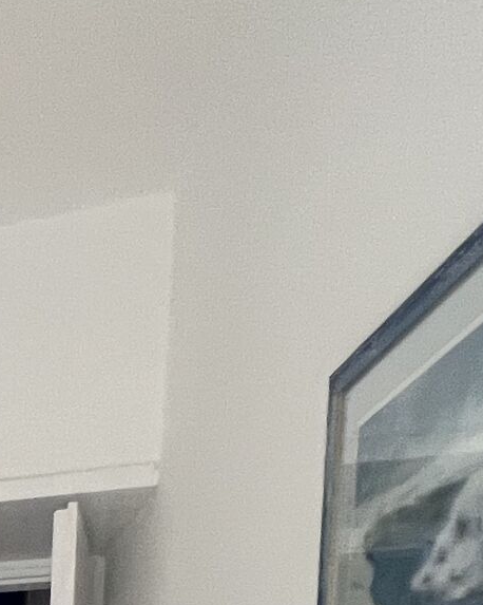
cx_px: -580
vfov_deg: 23.1
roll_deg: +0.3
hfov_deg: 16.2
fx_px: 1108
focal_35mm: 62
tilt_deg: -6.7
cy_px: 960
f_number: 1.8
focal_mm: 1.57
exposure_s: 1/99
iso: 160
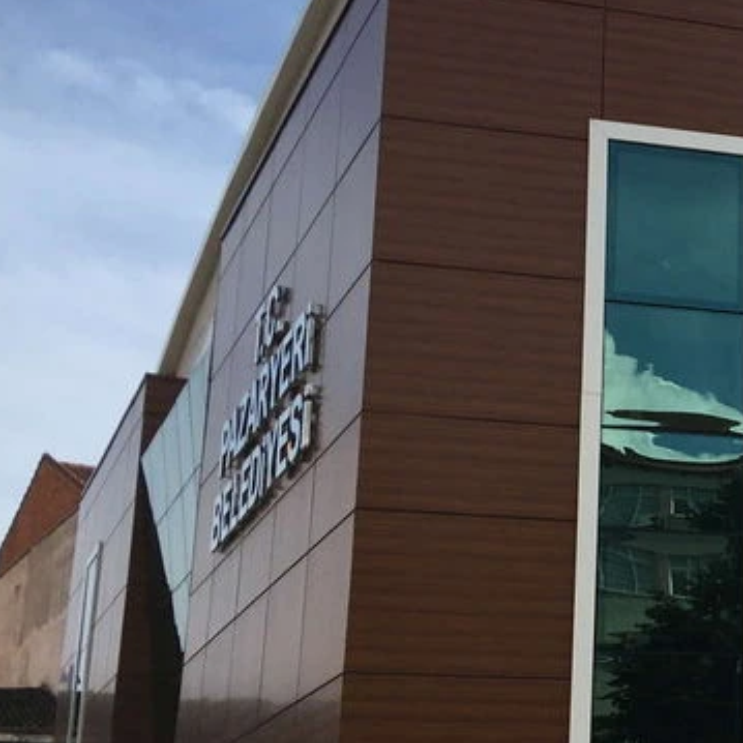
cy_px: 491
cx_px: 919
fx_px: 1748
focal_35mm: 72
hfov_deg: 22.0
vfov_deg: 23.9
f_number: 2.2
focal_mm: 4.15
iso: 25
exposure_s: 1/1115
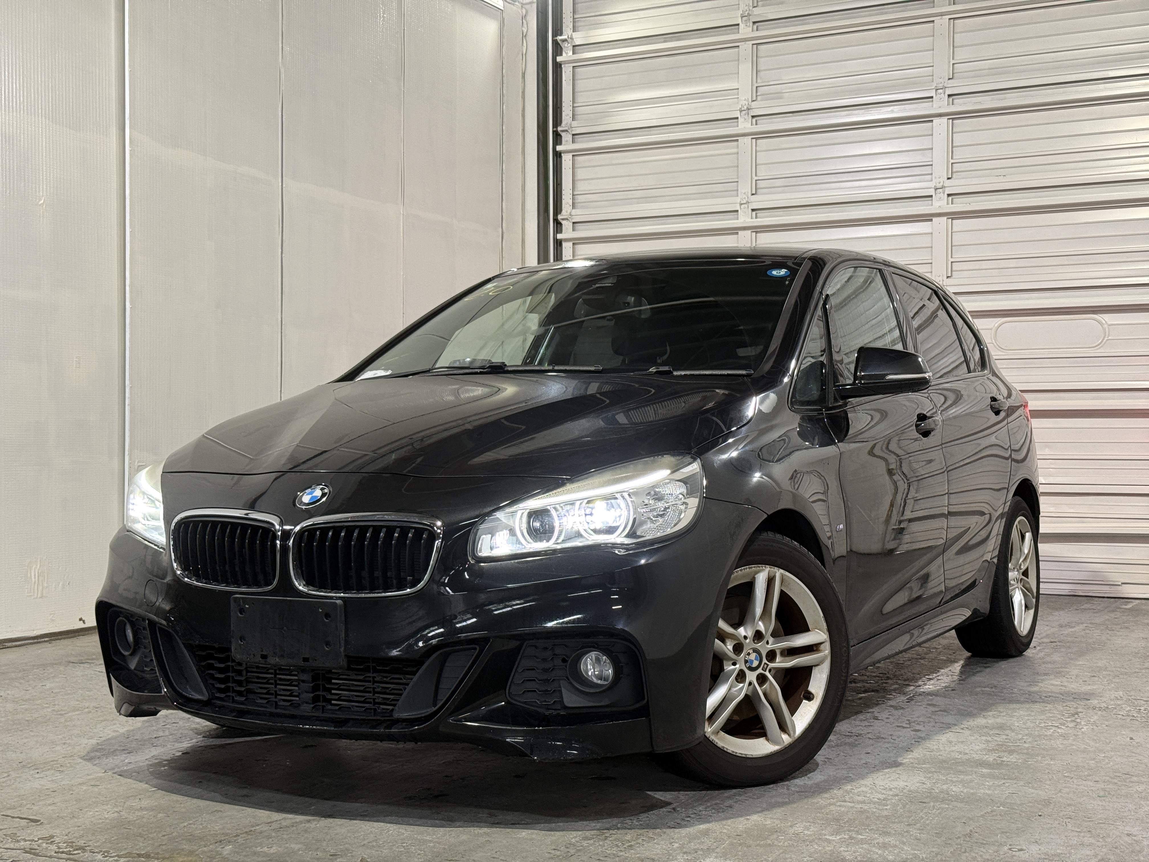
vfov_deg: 30.3
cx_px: 574
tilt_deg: +0.4
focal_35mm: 48
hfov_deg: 39.7
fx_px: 1593
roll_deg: -0.9
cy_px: 431
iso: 125
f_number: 1.78
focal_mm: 6.76
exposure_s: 1/60
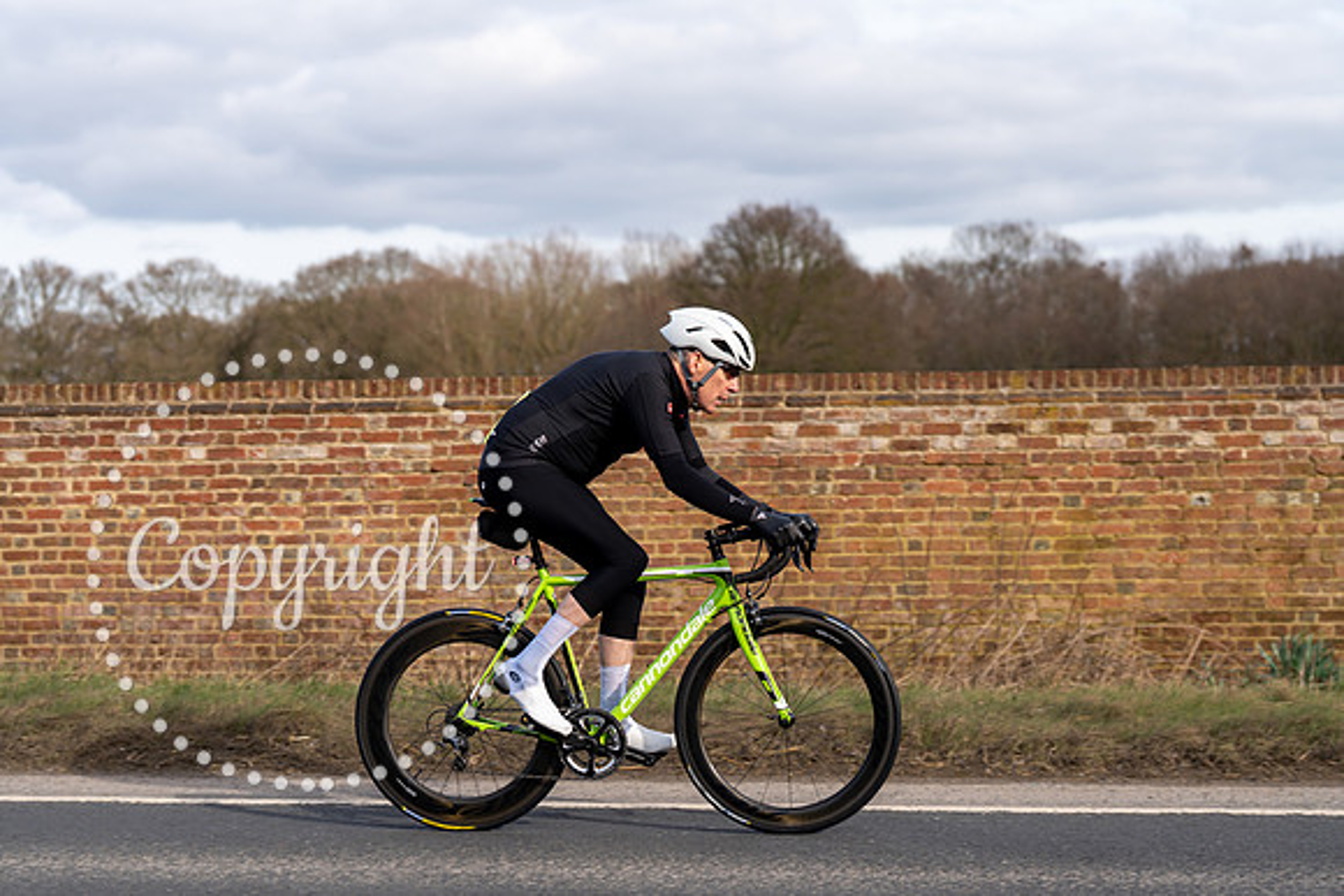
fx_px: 2614
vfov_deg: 19.5
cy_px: 448
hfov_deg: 28.8
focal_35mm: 70
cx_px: 672
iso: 100
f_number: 3.5
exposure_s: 1/800
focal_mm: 70
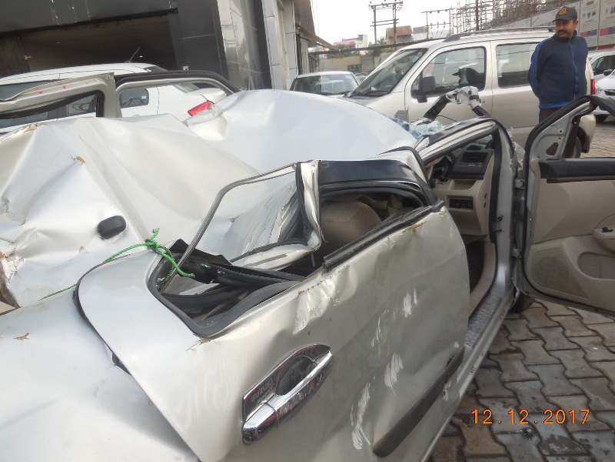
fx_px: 444
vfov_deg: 54.9
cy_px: 231
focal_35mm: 25
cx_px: 308
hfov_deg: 69.4
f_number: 3.1
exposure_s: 1/400
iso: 125
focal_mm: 4.5
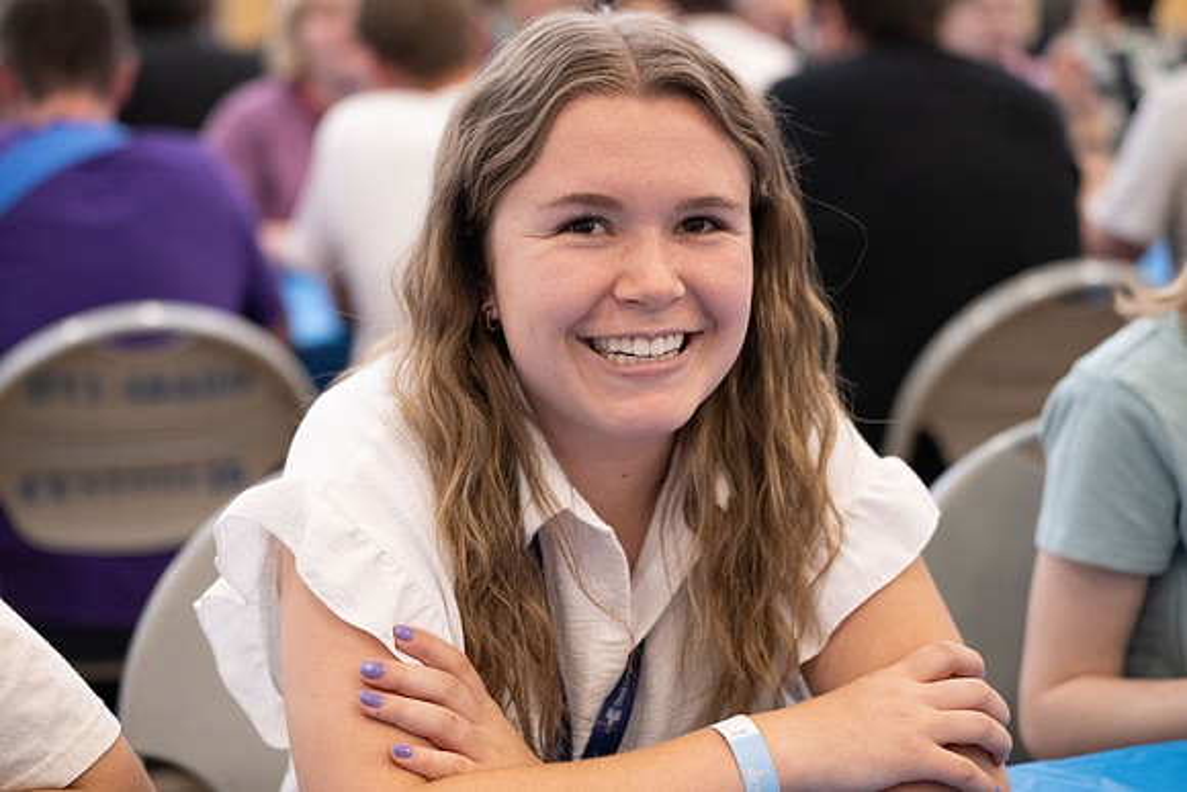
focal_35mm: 70
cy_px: 396
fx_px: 2308
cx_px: 594
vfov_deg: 19.5
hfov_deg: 28.8
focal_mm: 70
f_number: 2.8
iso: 800
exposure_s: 1/250
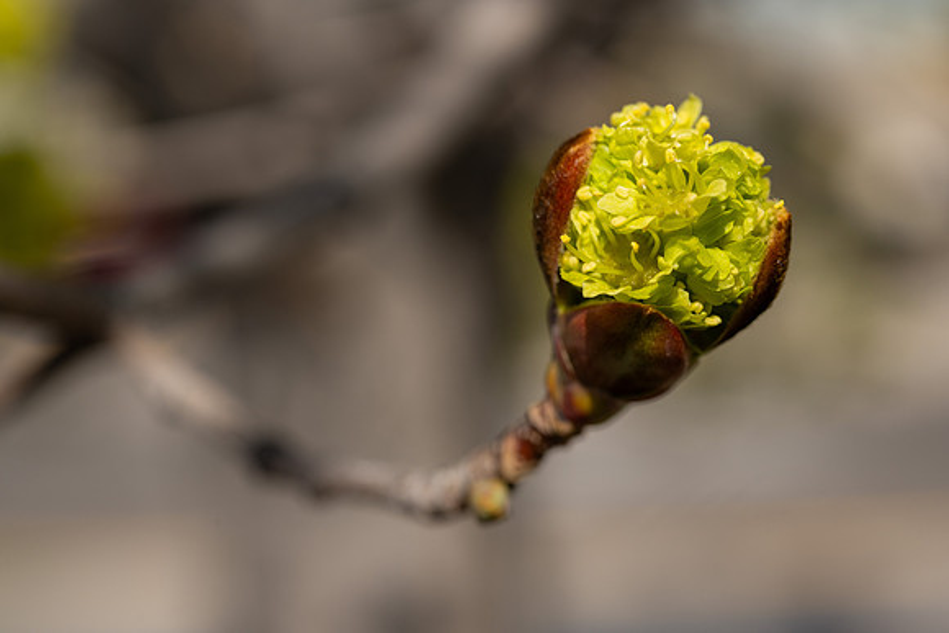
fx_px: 1582
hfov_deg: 33.4
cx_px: 474
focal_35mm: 60
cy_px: 316
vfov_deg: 22.6
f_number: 10
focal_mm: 60
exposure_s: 1/640
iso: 250
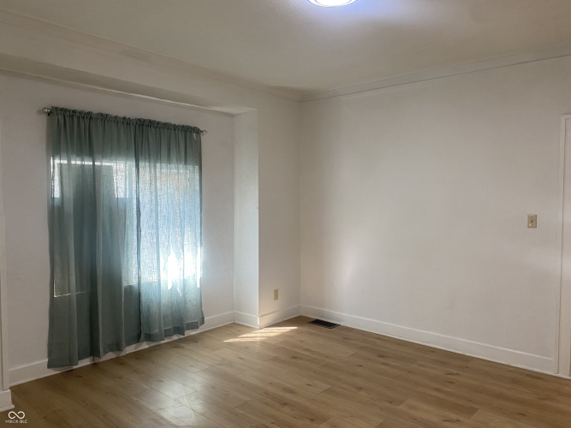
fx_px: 429
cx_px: 286
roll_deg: -0.6
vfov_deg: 53.0
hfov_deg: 67.3
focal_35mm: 26
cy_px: 214
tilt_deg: -1.8
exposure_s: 1/60
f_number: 1.8
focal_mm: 4.25
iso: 80
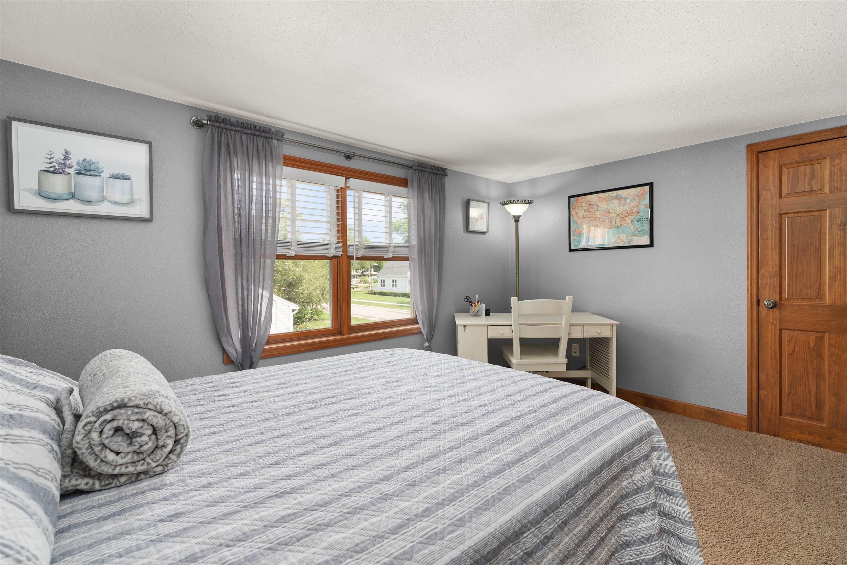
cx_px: 424
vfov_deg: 73.8
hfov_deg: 96.7
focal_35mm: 16
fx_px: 377
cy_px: 282
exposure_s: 1/1.25
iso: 500
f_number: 7.1
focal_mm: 16
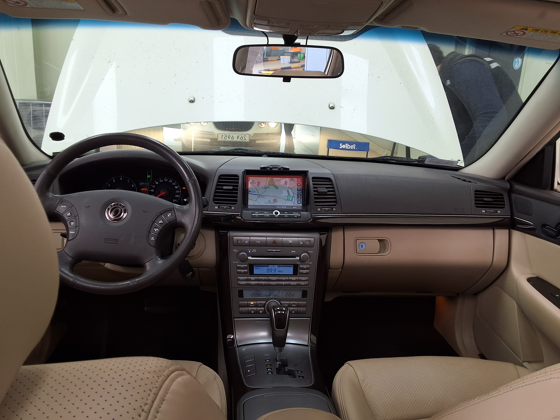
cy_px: 210
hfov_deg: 63.4
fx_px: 453
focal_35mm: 28
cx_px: 280
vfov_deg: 49.7
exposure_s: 1/120
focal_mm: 2.91
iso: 50
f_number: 1.9
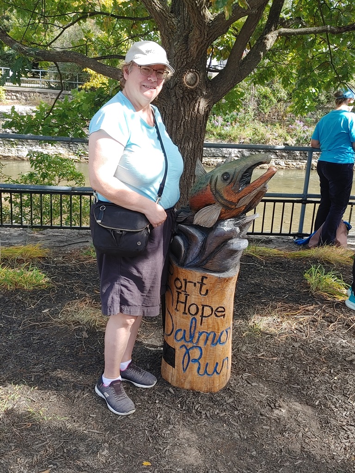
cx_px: 178
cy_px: 236
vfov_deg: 47.9
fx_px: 533
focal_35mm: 39
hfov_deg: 36.8
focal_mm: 4.81
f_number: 1.8
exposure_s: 1/325
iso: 50
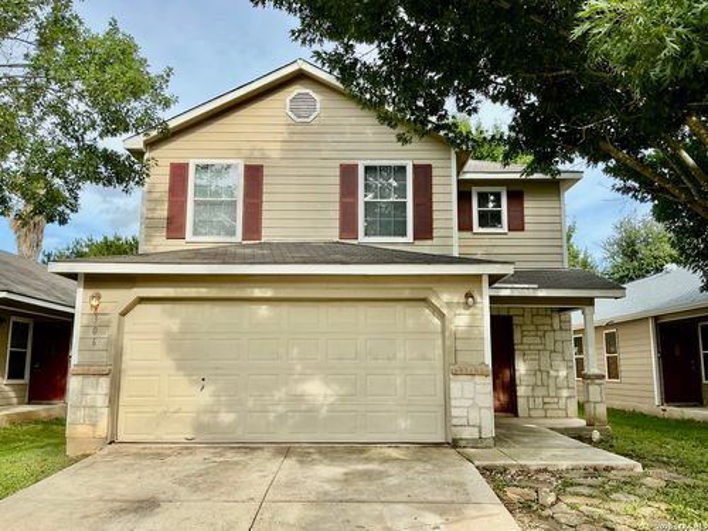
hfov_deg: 63.4
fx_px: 573
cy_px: 266
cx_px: 354
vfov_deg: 49.7
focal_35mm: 28
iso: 25
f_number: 1.8
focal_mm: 3
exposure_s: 1/912
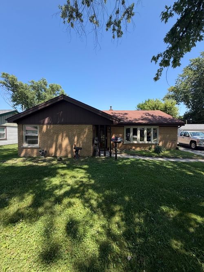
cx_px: 102
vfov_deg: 102.1
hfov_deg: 85.7
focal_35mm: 14
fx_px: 110
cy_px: 136
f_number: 2.2
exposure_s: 1/613
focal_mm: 2.22
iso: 40
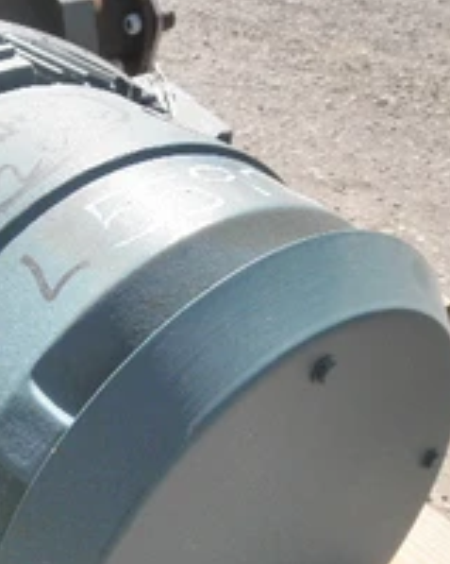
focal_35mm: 55
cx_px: 31
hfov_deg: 26.5
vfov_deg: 34.2
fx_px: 916
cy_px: 295
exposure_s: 1/80
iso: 64
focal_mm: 5
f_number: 8.5
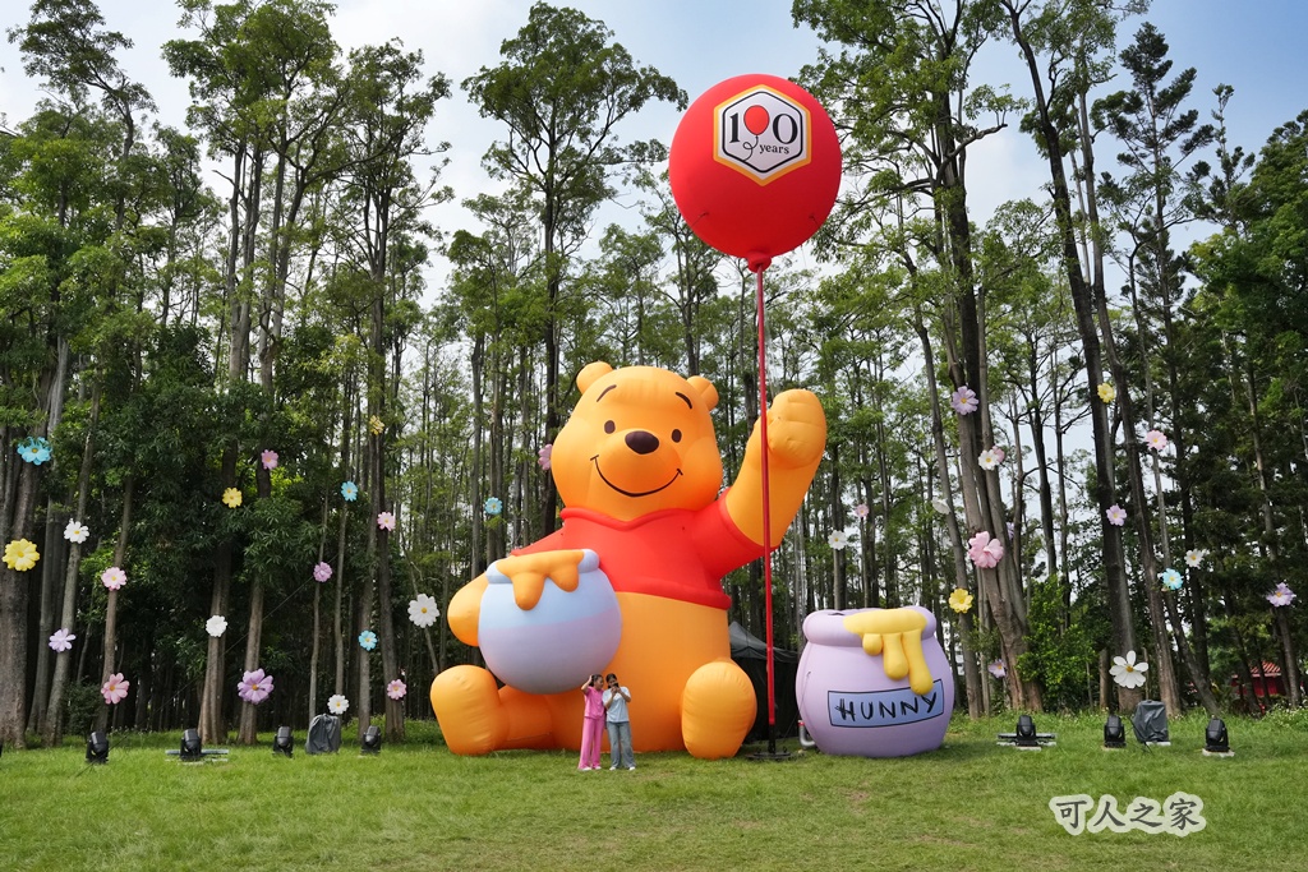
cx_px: 654
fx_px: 1094
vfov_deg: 43.5
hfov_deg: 61.8
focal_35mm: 30
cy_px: 436
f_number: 9
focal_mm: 30.1
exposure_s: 1/8000
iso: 3200
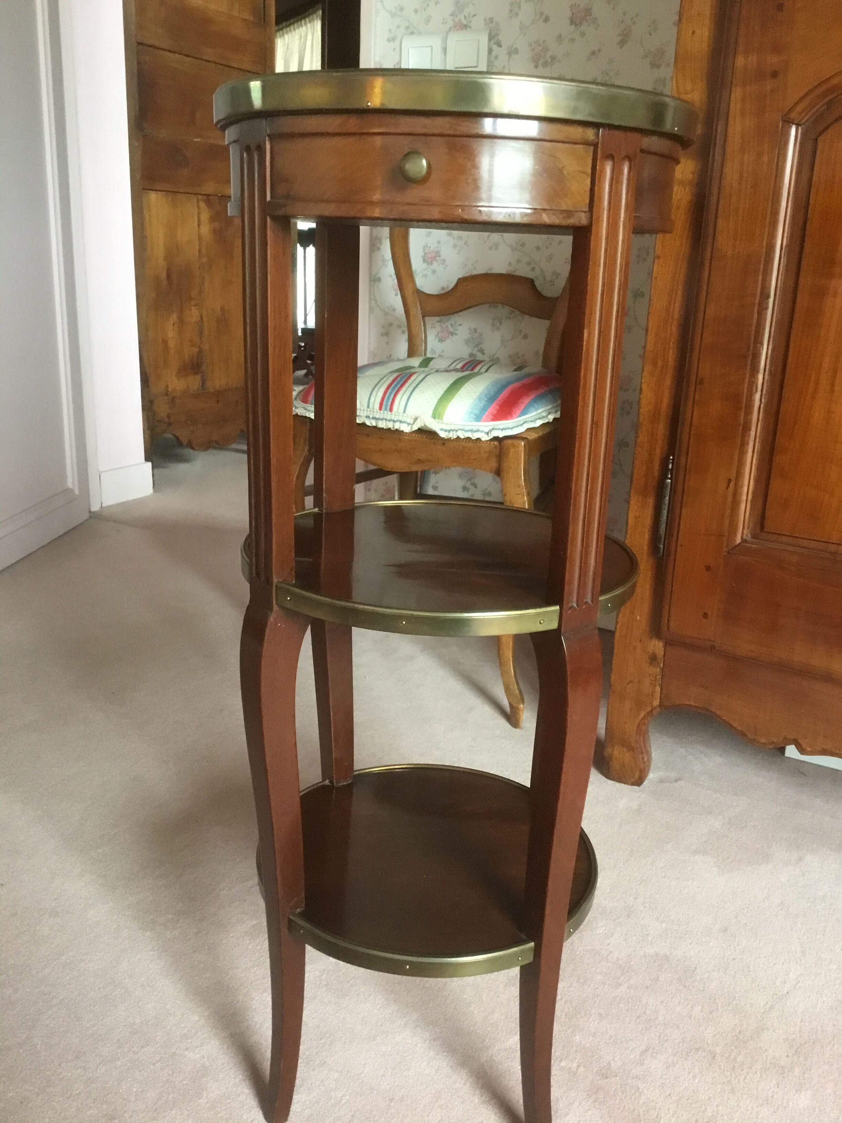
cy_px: 562
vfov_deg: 58.4
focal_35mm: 31
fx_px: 1005
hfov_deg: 45.4
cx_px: 421
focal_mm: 3.3
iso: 200
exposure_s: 1/25
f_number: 2.4
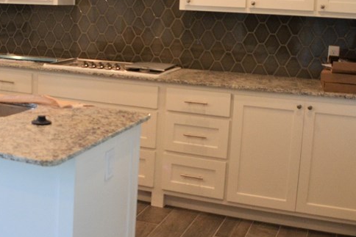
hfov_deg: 26.8
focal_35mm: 74
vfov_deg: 18.2
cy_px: 29
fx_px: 732
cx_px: 73
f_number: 3.8
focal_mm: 22
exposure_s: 1/60
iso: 400
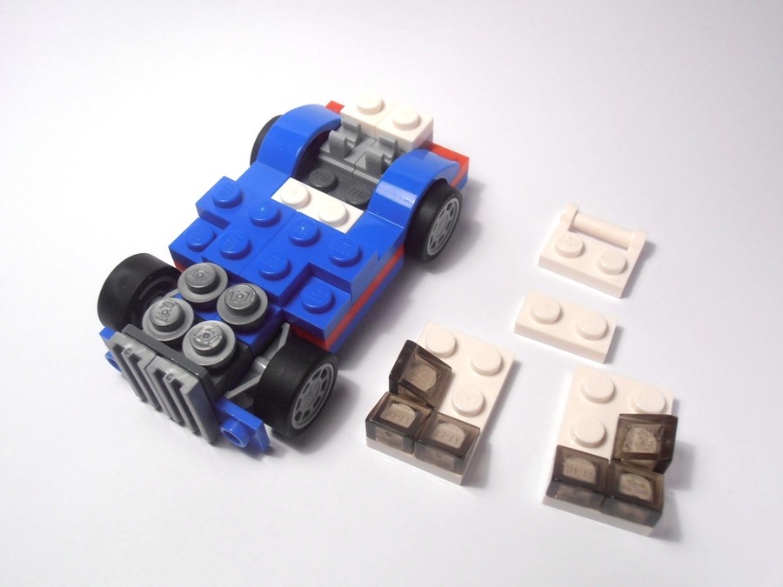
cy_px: 294
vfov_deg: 38.7
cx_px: 392
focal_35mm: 37
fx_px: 837
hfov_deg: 50.1
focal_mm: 6.61
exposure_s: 1/80
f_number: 3.9
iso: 80
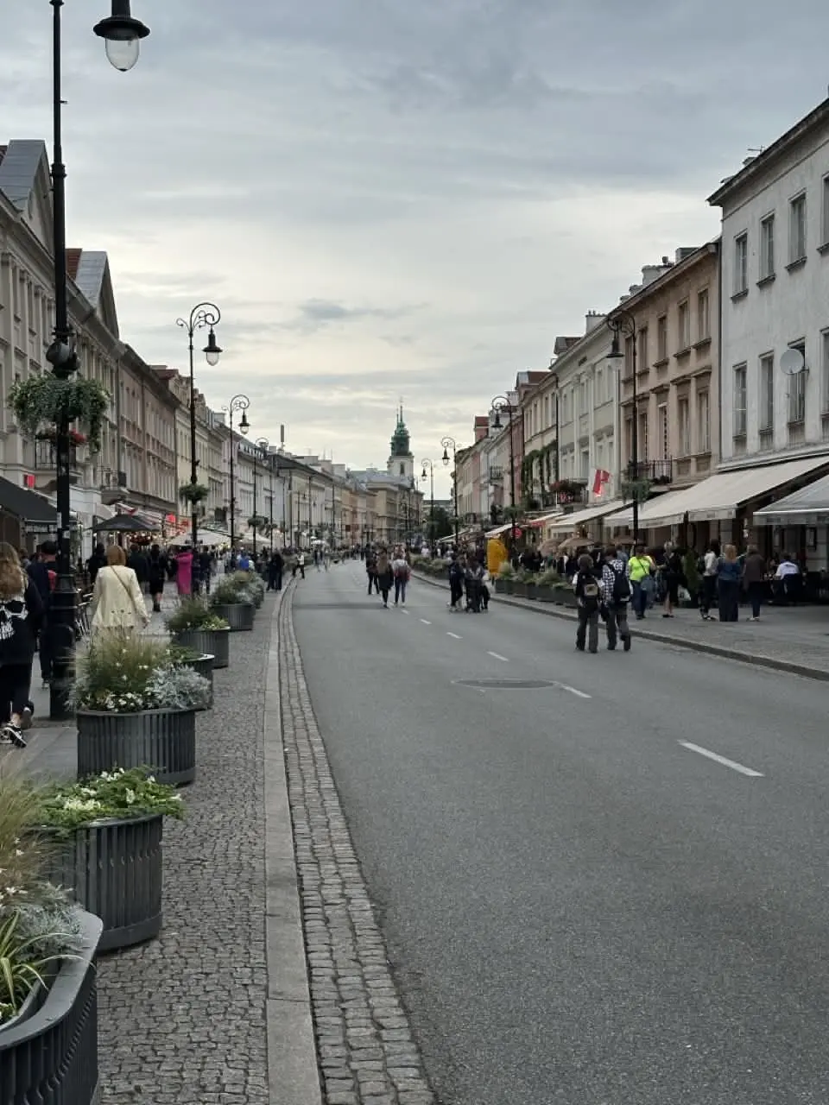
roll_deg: -0.2
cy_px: 552
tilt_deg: -0.7
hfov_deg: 30.3
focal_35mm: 48
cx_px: 414
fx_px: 1533
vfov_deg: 39.7
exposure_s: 1/1992
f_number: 1.8
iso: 64
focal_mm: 6.9
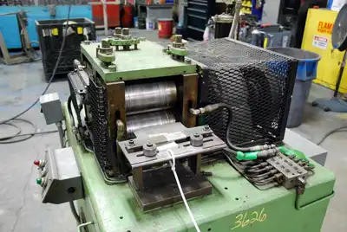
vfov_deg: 41.8
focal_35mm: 32
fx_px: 304
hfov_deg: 59.4
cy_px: 116
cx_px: 174
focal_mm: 21
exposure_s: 1/20
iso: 1600
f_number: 3.8
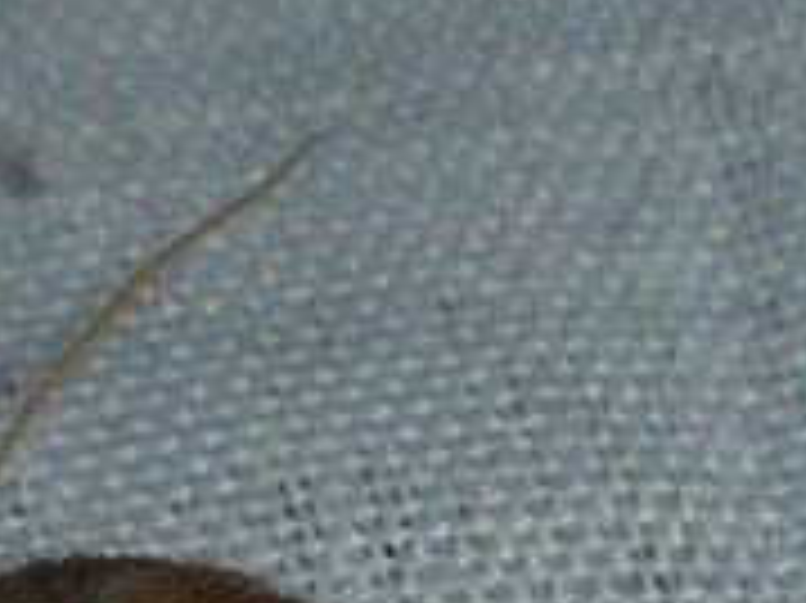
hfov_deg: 12.2
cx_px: 471
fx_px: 3769
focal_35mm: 162
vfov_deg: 8.8
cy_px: 1062
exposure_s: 1/30
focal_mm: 6
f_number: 11.9
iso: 80
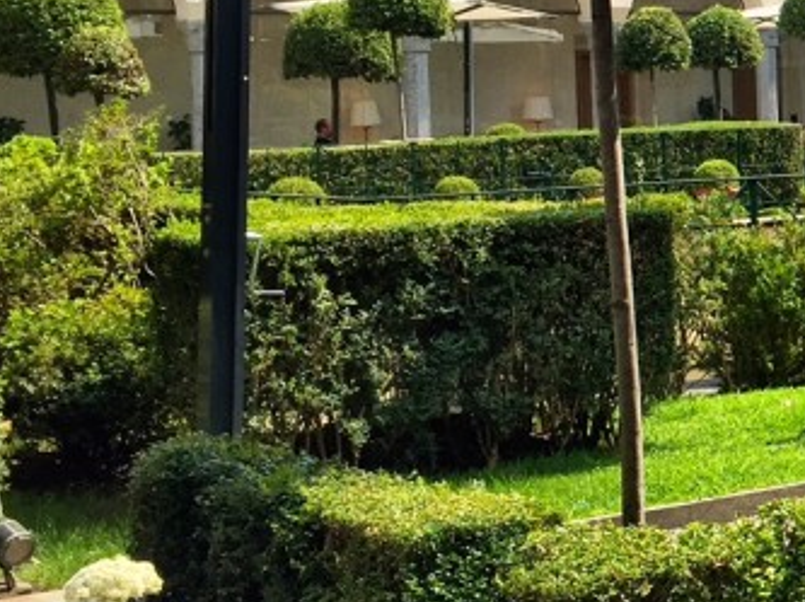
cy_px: 186
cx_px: 1128
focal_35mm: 93
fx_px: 2160
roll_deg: +1.3
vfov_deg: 15.8
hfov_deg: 19.1
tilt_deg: -2.0
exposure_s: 1/1014
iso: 32
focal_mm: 4.15
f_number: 2.2
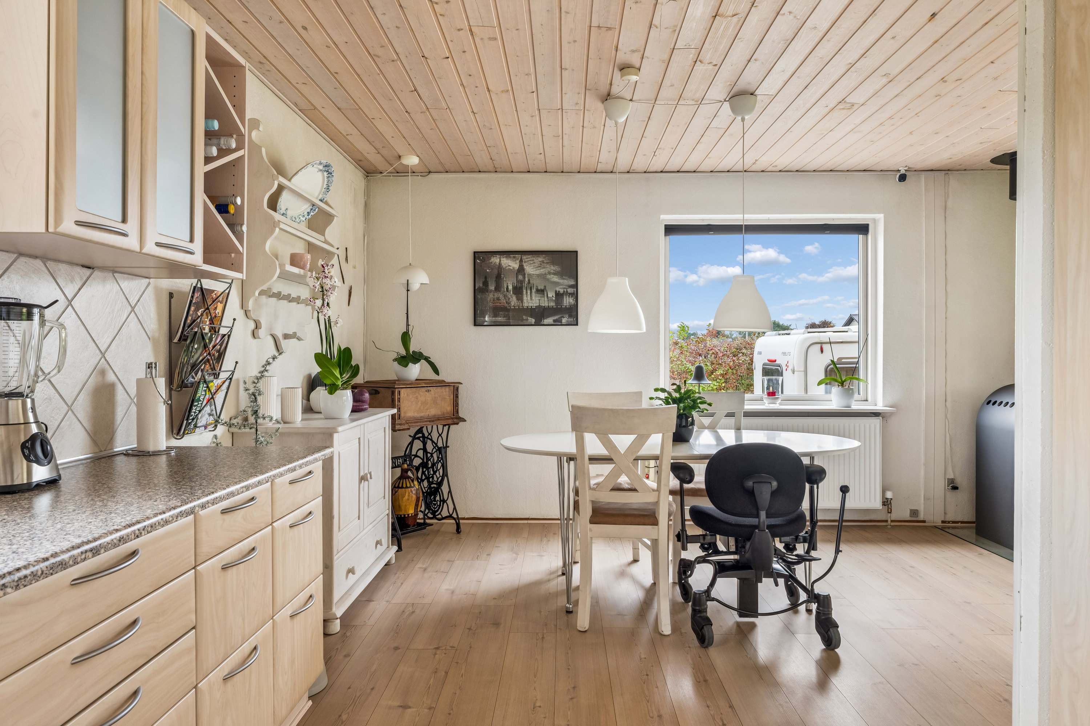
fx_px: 727
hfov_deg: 73.7
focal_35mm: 24
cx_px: 545
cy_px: 363
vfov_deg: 53.1
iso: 200
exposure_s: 1/10
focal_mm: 24
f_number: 10
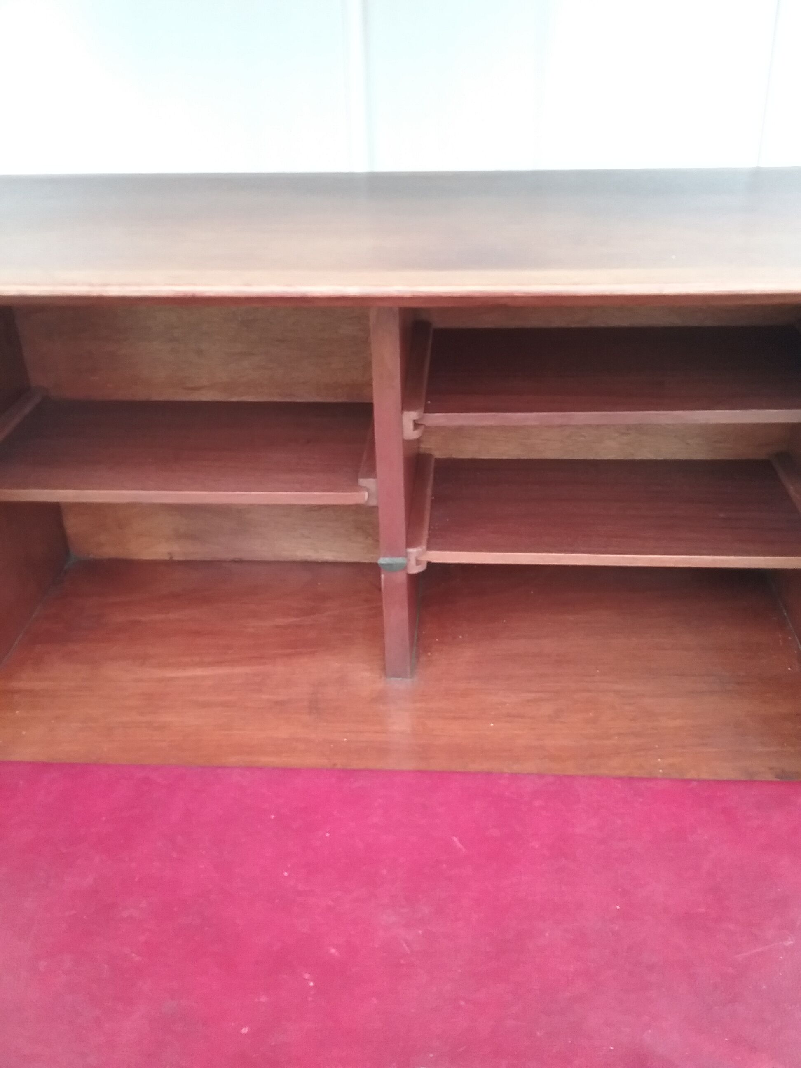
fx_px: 956
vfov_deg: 58.4
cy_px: 534
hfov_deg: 45.4
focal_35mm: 31
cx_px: 400
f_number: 2.2
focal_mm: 3.3
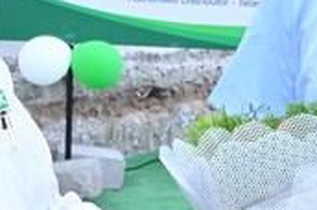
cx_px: 374
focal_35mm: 191
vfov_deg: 7.2
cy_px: 91
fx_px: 1679
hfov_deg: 10.6
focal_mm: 32
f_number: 10
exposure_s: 1/160
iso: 640
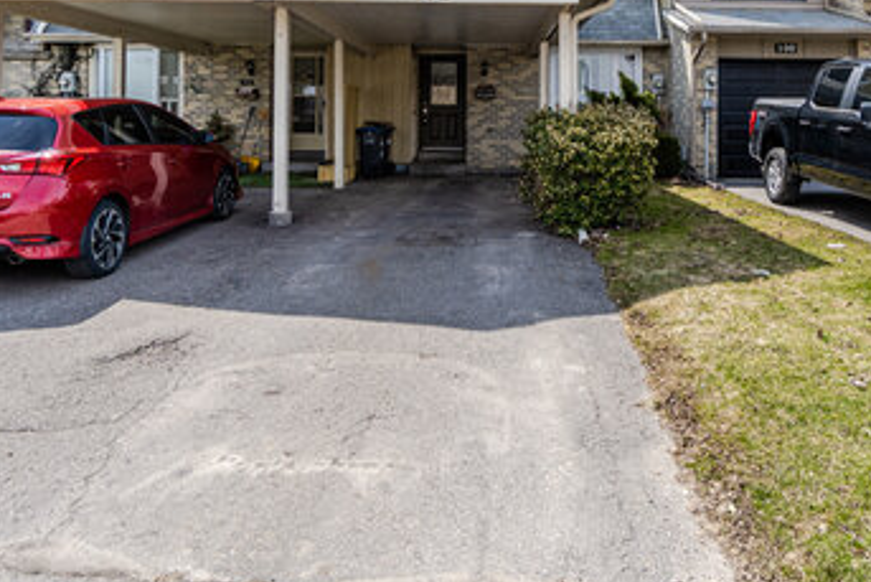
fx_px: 678
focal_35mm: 28
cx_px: 518
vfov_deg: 44.2
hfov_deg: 64.9
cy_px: 118
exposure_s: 1/200
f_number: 7.1
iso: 80
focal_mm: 10
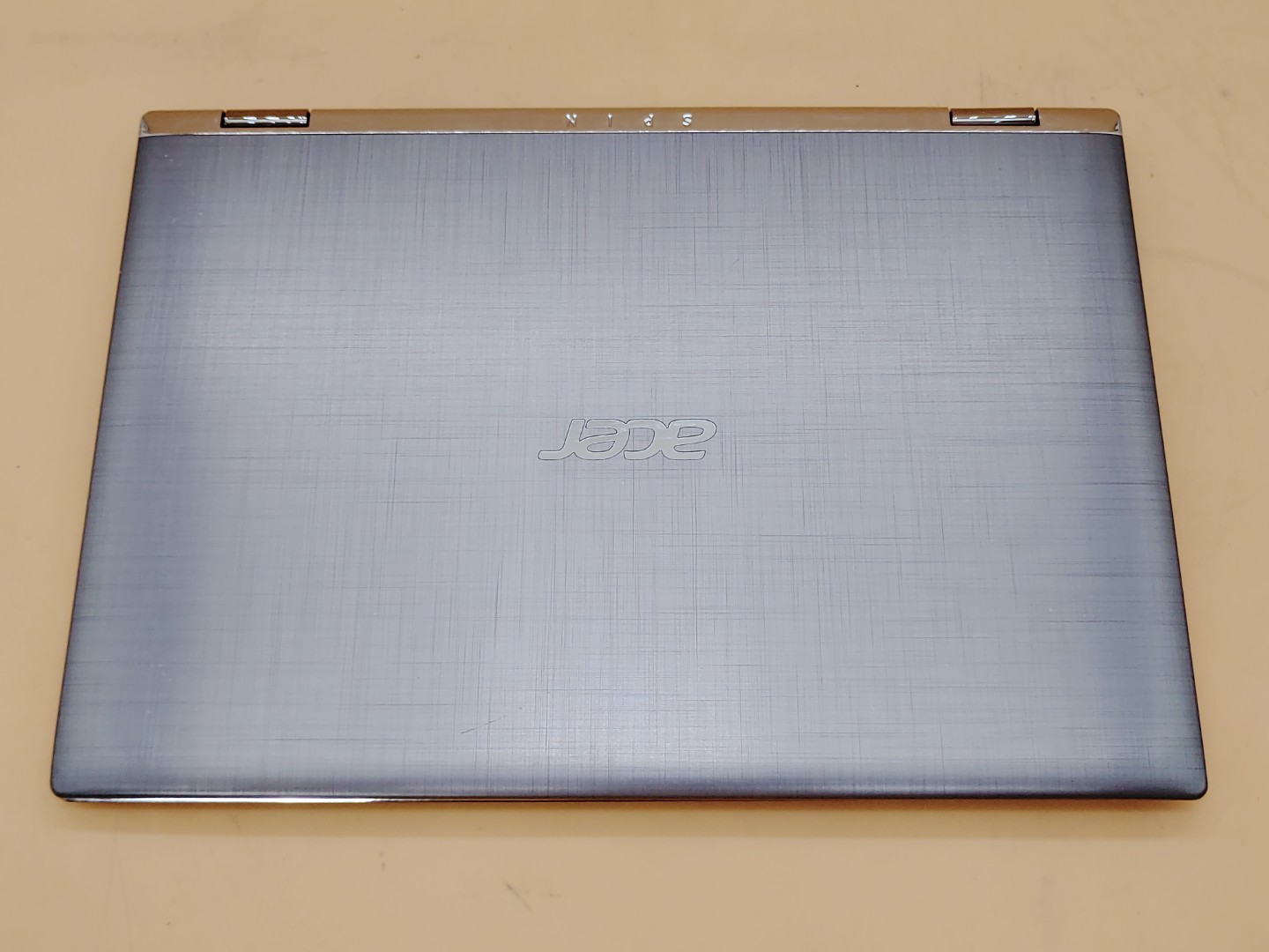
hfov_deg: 51.4
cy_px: 476
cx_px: 634
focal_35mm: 36
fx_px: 1320
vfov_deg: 39.7
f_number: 1.8
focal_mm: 4.36
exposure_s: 1/227
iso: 50
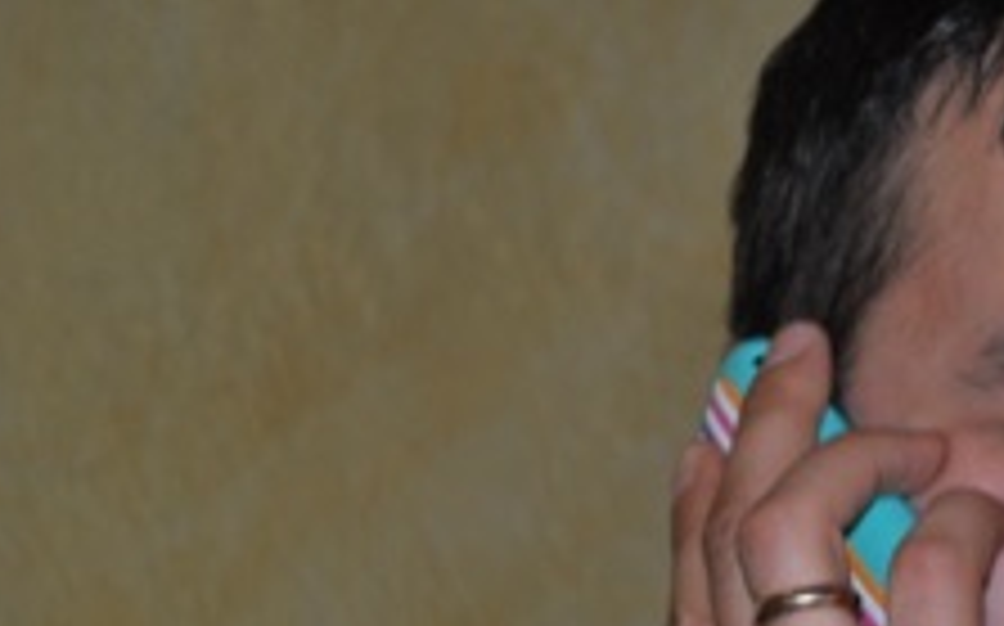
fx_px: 3910
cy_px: 486
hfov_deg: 14.3
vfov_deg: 9.1
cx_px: 1099
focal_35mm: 143
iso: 200
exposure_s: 1/60
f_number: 5.3
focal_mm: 40
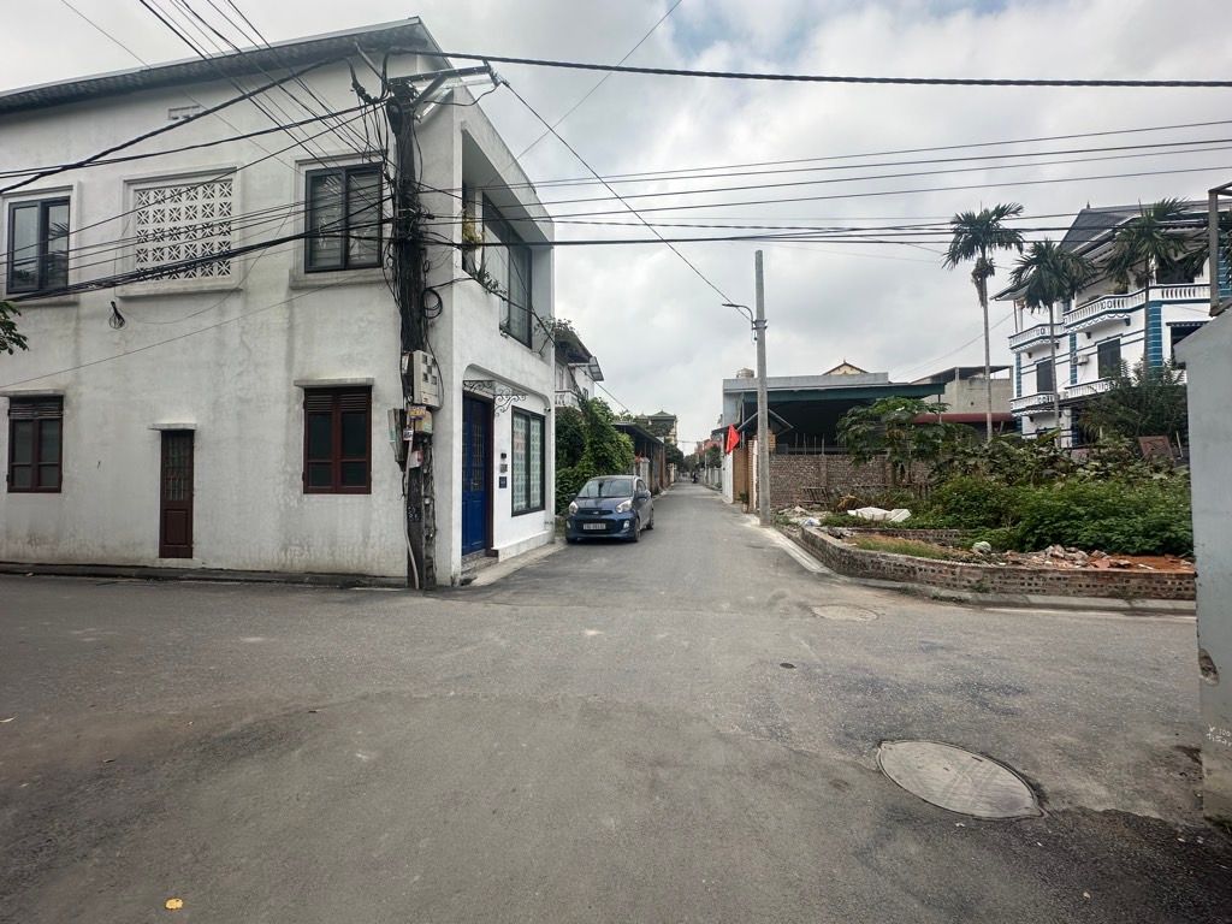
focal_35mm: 14
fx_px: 498
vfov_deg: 85.7
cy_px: 462
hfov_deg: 102.1
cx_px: 616
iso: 50
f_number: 2.2
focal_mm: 2.22
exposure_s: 1/1575
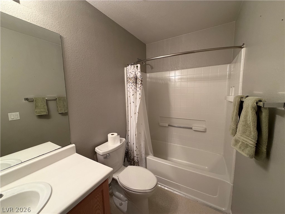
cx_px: 142
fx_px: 115
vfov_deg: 85.7
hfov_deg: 102.1
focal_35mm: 14
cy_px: 107
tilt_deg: -7.5
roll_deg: +1.6
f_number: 2.2
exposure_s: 1/60
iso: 250
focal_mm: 2.22
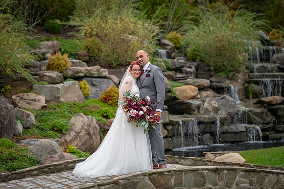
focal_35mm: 92
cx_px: 142
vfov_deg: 14.8
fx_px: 725
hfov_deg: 22.2
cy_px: 94
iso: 640
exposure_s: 1/1000
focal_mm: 92
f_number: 2.8
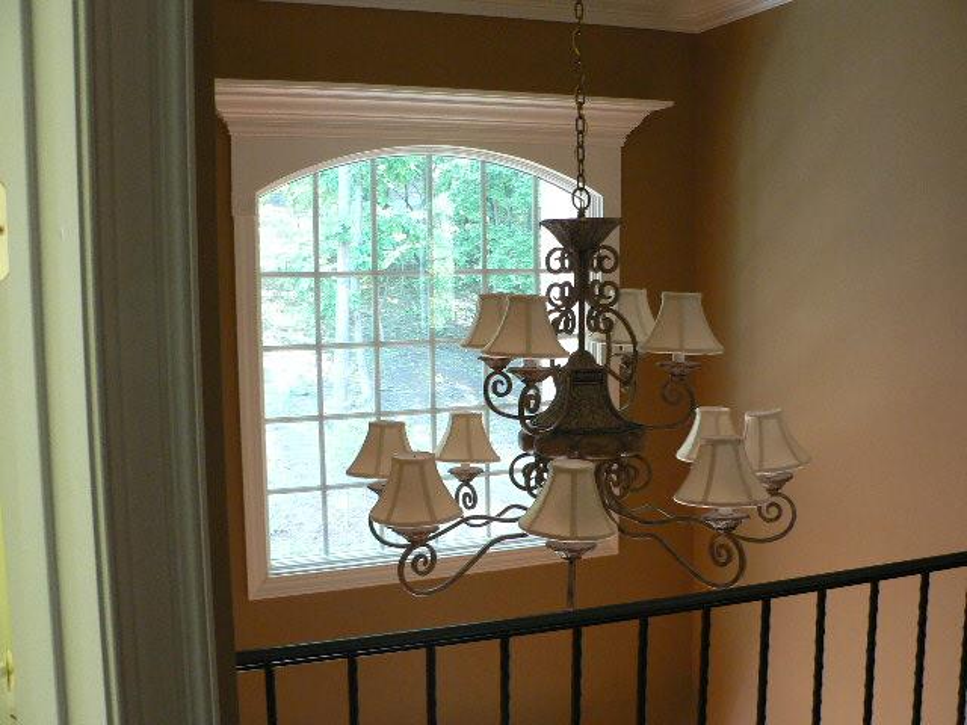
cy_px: 362
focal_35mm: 36
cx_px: 484
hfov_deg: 51.4
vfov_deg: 39.7
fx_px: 1006
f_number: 2.8
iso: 200
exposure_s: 1/25
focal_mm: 6
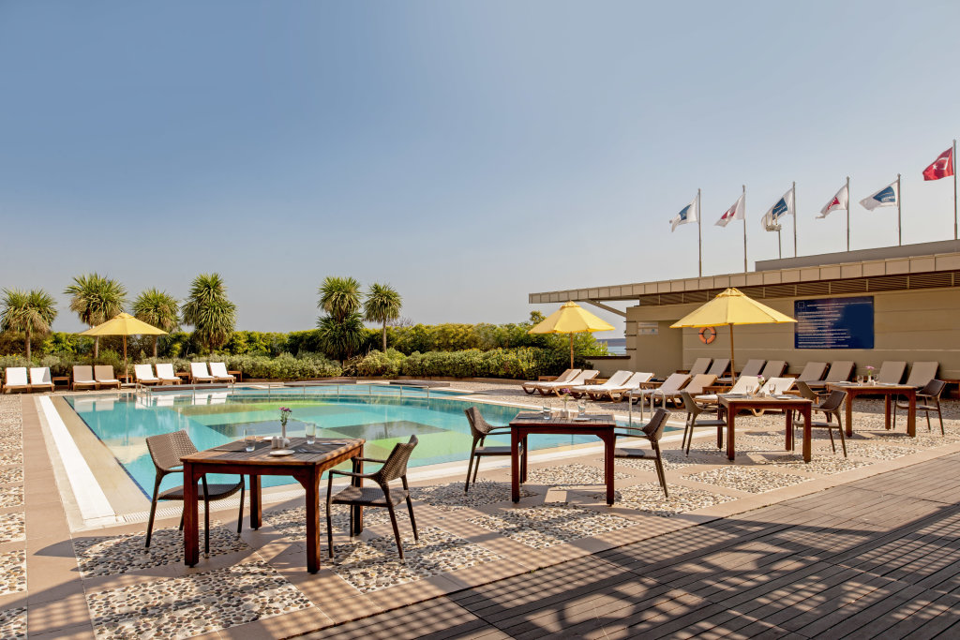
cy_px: 320
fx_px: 640
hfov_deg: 73.7
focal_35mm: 24
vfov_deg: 53.1
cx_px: 480
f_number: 11
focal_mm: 24
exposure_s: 1/40
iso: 100
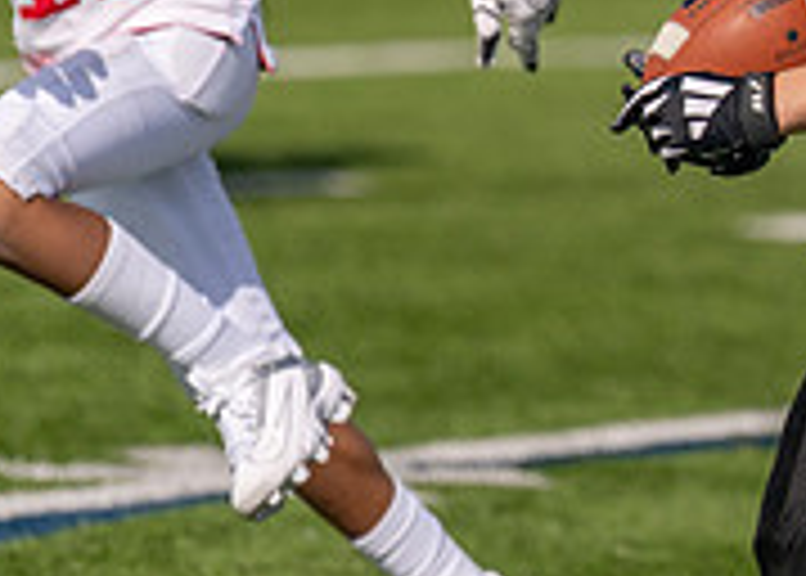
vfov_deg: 1.9
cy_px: 11
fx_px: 17152
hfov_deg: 2.7
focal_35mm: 749
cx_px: 939
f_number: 4
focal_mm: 202
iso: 160
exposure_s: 1/4000
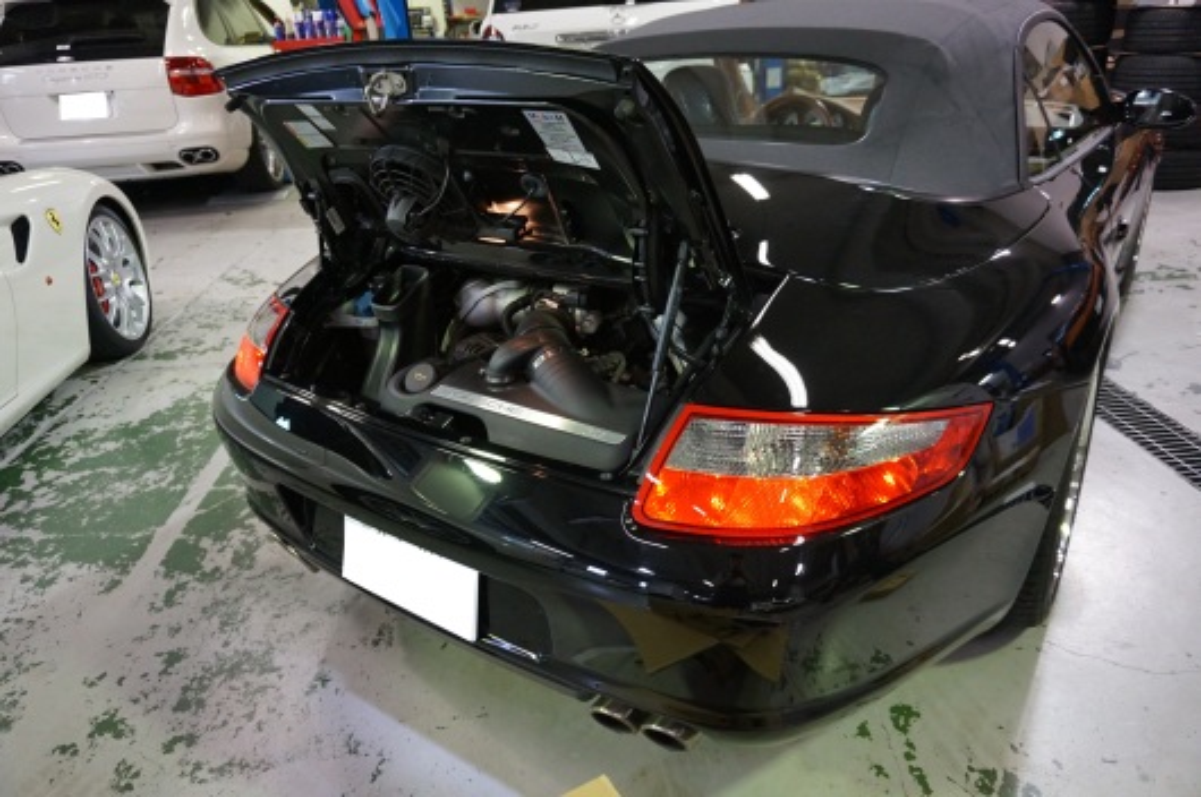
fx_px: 800
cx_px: 600
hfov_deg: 73.8
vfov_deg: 53.0
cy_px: 398
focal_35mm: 24
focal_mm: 16
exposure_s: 1/160
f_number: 3.5
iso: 1600
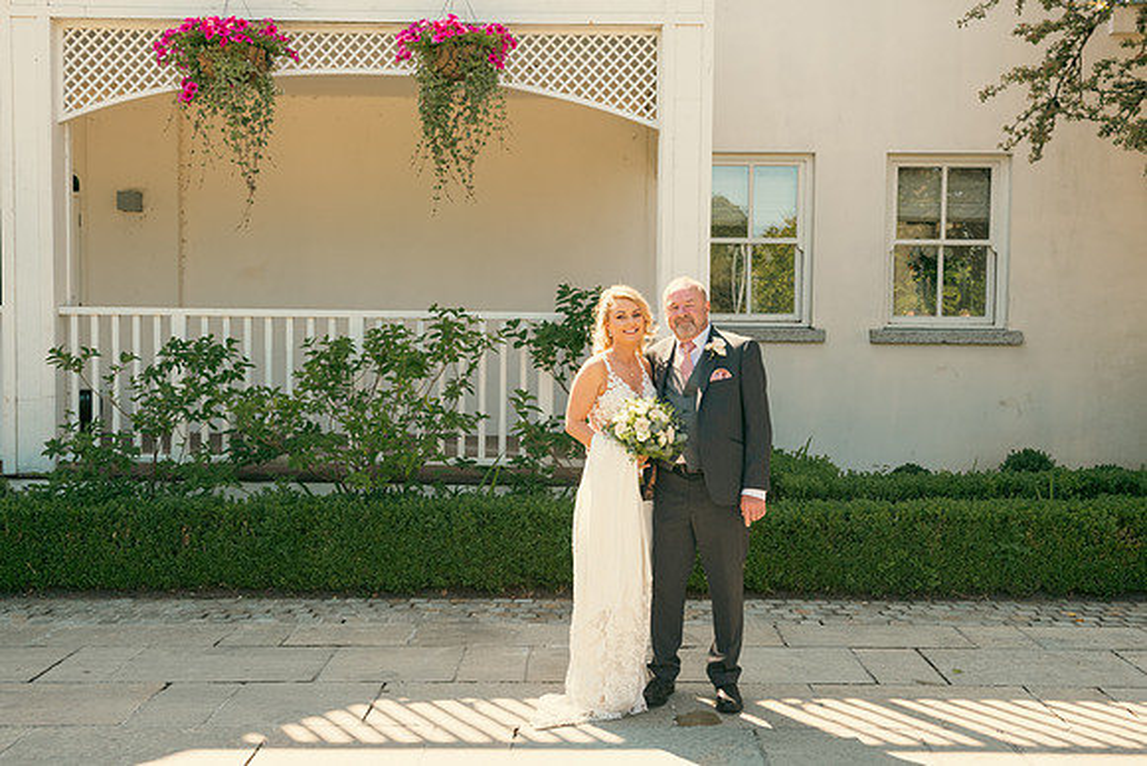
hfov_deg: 48.4
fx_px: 1275
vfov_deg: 33.4
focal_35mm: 40
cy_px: 383
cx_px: 574
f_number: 7.1
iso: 250
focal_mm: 40
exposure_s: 1/250
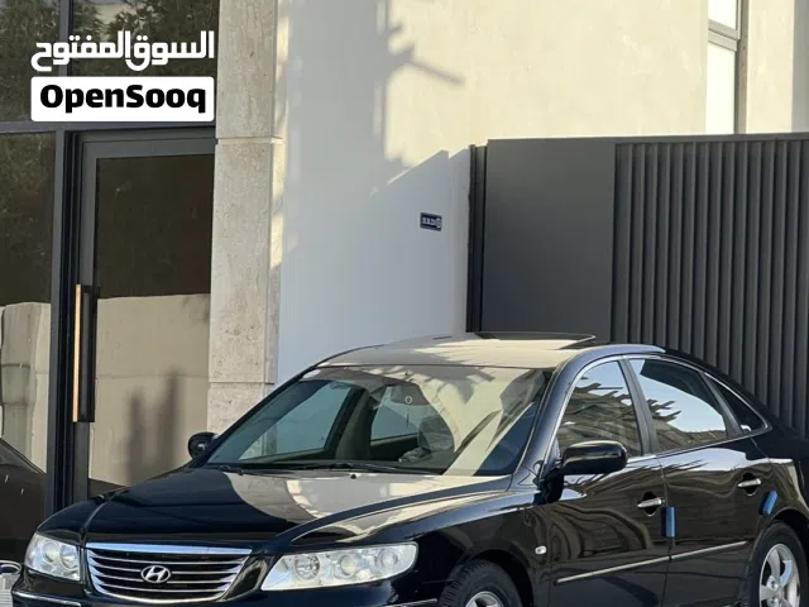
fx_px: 1800
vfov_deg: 19.1
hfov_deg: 25.3
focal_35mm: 77
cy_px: 304
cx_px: 404
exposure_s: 1/124
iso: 32
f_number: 2.8
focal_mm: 9
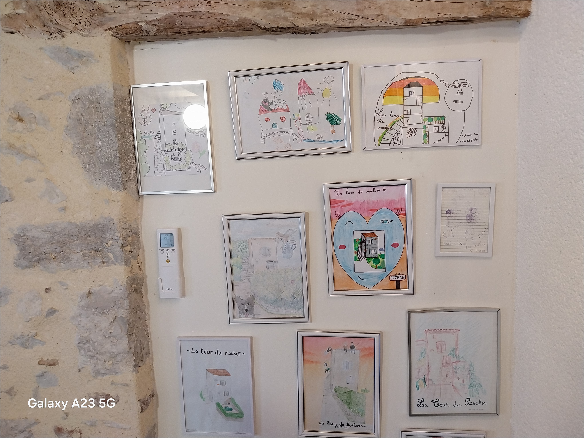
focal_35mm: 26
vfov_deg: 53.1
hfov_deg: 67.3
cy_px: 219
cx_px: 292
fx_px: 439
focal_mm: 4
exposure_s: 1/50
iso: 200
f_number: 1.8
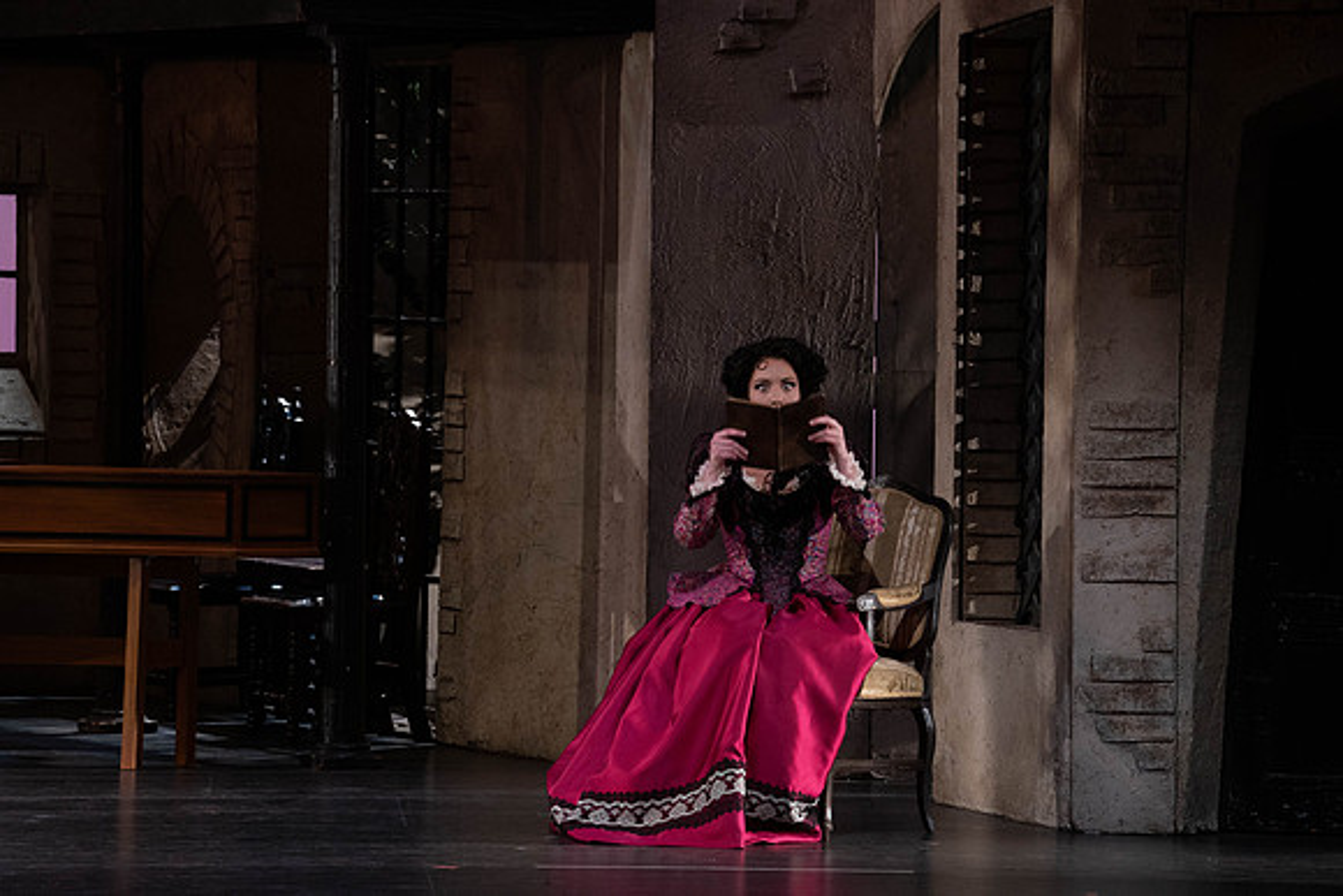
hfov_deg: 10.3
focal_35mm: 200
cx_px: 672
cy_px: 448
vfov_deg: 6.9
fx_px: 7463
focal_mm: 200
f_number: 8
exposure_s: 1/250
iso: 3200
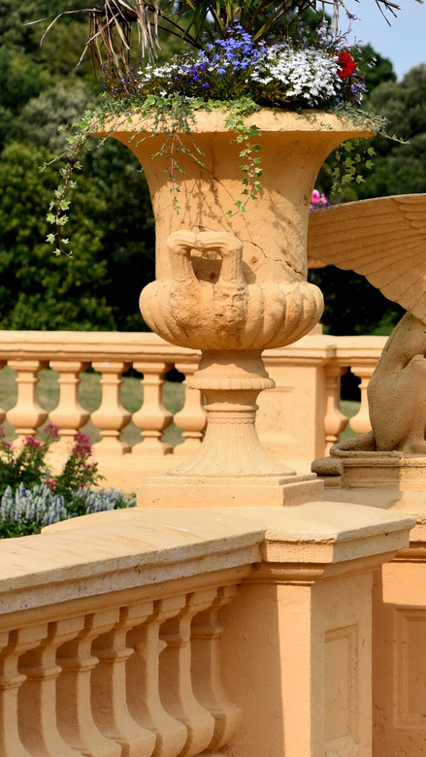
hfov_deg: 4.4
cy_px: 347
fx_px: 5501
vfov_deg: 7.9
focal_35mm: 274
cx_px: 664
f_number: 8
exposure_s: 1/500
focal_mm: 85
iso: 140
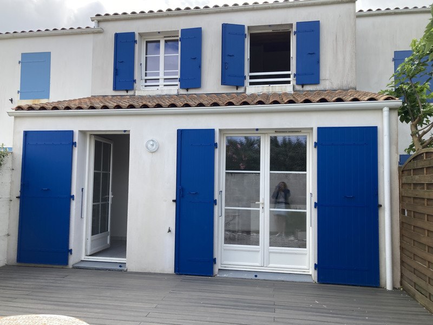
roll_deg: -3.5
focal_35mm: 28
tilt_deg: +4.0
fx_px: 350
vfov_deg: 49.7
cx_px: 216
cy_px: 162
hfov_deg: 63.4
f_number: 1.8
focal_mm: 3.99
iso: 20
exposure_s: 1/800
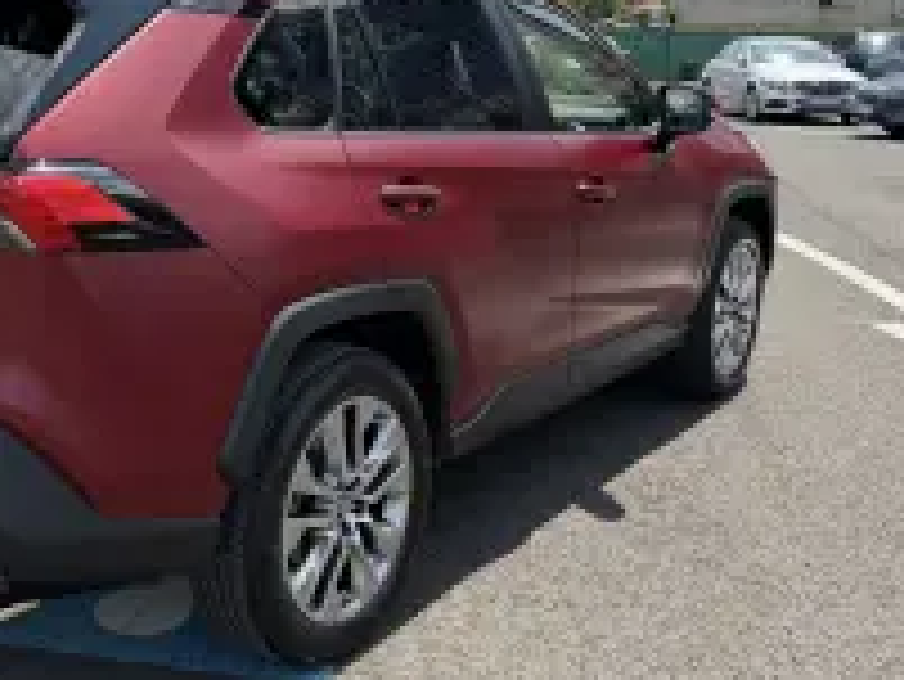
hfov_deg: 42.0
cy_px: 234
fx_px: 1124
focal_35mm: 43
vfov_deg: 33.4
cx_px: 189
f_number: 1.78
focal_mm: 6.76
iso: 100
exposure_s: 1/3953
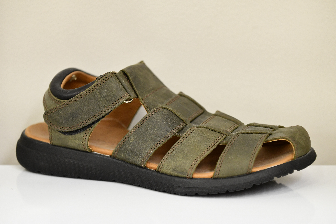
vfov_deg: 10.2
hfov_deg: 15.2
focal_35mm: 135
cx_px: 168
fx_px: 1260
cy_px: 112
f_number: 2.8
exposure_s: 1/500
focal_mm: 90
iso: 1800
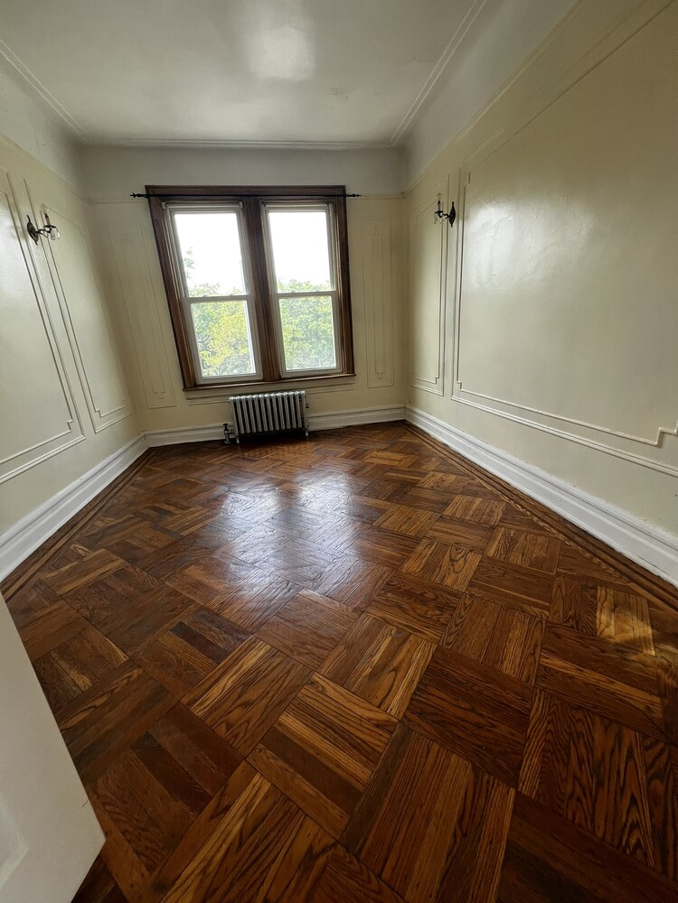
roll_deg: +5.1
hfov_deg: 89.9
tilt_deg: -15.9
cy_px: 452
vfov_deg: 106.2
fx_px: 339
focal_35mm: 13
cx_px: 339
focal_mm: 1.57
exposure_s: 1/99
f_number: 1.8
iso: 40
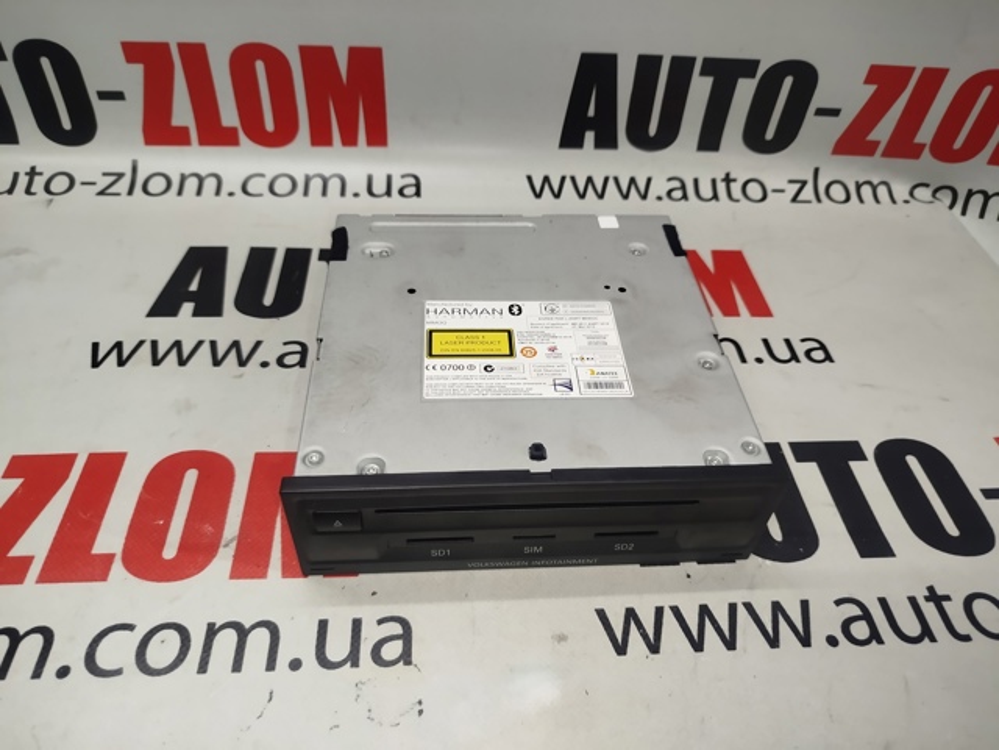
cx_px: 500
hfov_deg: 71.6
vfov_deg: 56.8
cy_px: 375
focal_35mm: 24
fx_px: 693
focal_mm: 5.31
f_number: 1.7
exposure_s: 1/50
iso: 125
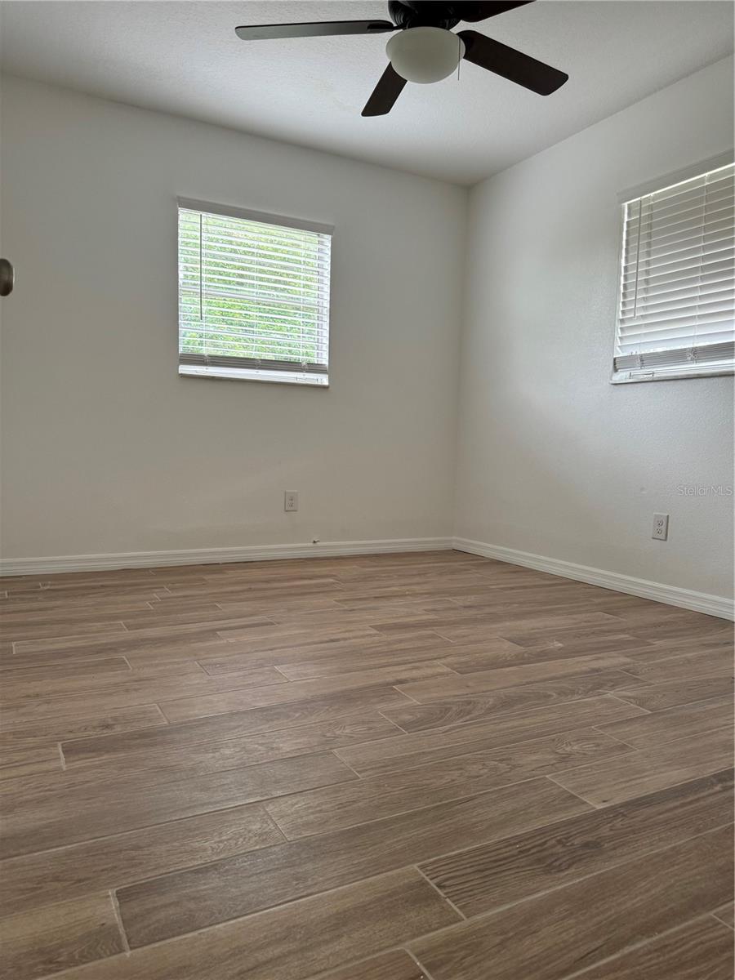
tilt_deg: -4.8
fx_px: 679
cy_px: 490
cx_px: 368
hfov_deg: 56.8
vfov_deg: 71.6
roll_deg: -1.0
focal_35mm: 24
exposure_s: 1/93
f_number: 1.78
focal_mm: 6.76
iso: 200
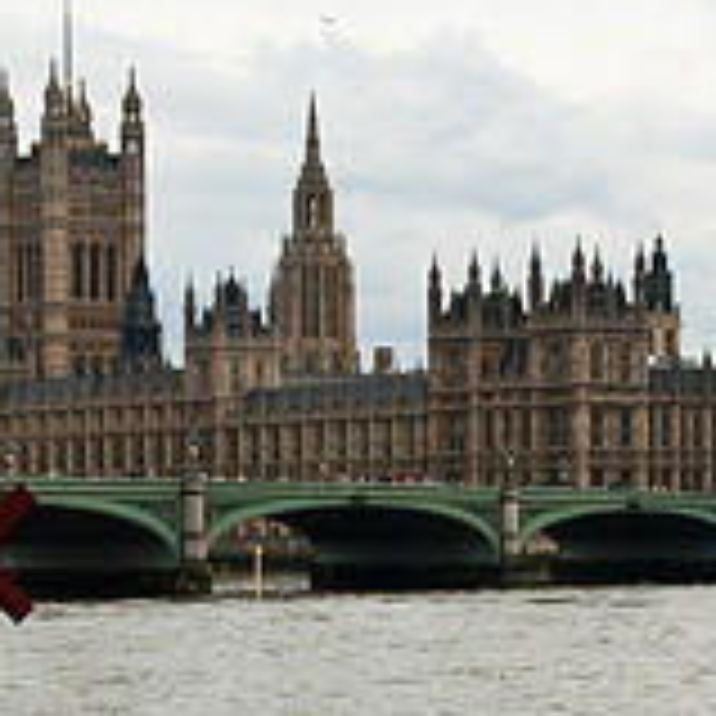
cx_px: 545
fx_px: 2832
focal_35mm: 121
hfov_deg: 14.4
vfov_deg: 14.4
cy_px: 527
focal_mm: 26
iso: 200
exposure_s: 1/250
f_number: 8
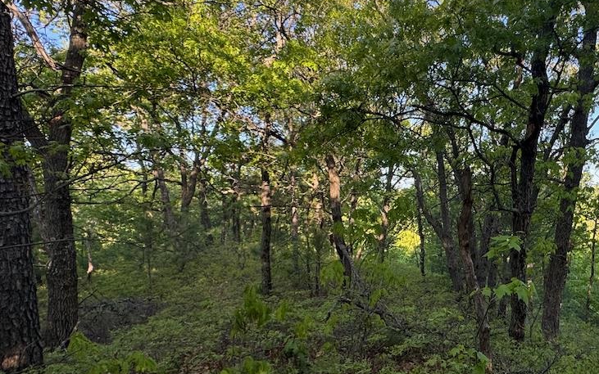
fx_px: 424
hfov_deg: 66.3
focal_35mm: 26
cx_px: 446
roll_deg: +1.4
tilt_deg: -1.8
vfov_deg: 47.5
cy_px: 211
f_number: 2.2
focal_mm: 2.22
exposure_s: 1/197
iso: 40
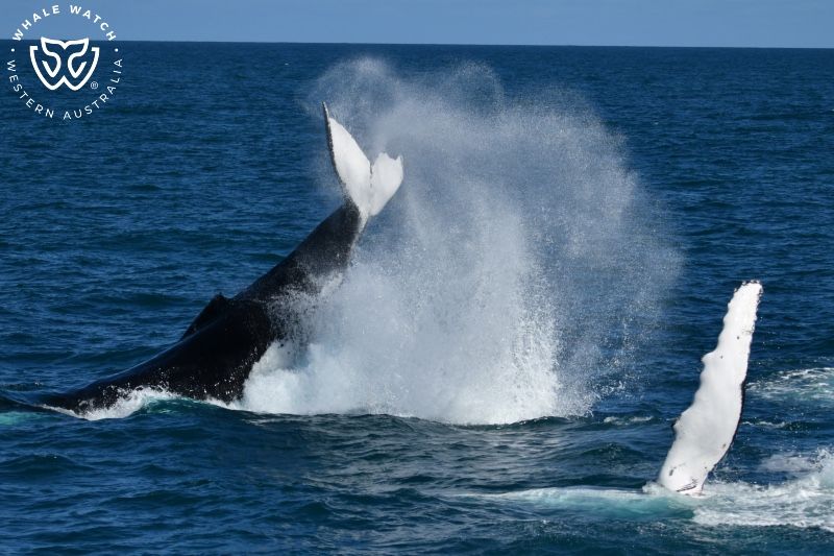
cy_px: 278
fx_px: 3011
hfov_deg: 15.8
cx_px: 417
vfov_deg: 10.5
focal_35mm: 130
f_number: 5
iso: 450
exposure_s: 1/8000
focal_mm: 130
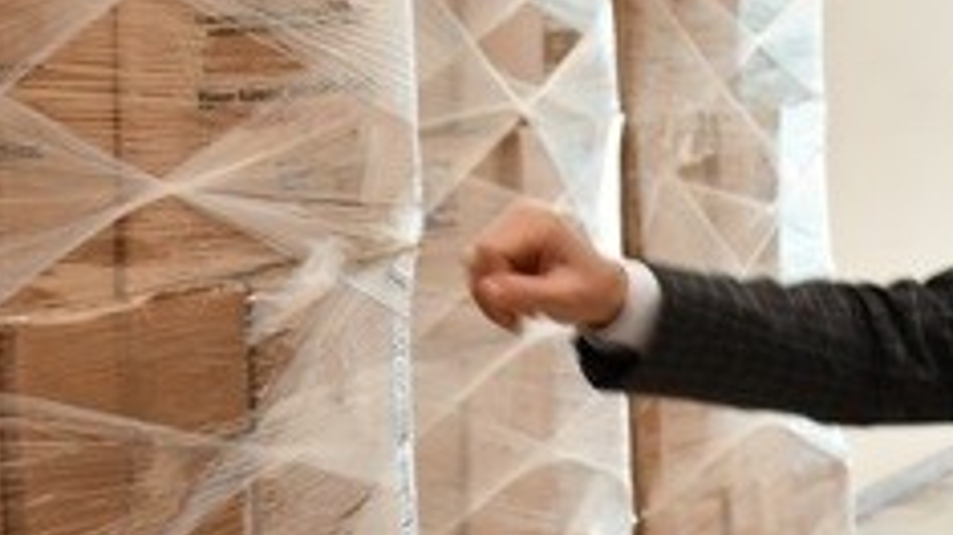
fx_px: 3511
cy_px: 428
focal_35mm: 139
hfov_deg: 15.3
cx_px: 811
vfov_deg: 8.7
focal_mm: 26
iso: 200
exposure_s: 1/100
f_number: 5
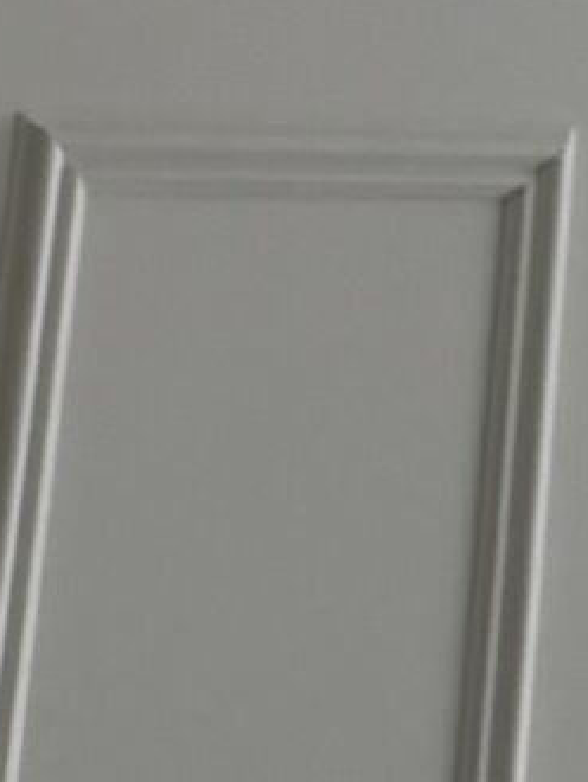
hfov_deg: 7.1
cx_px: 1785
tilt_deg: +22.3
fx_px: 4207
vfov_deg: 9.0
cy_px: -1377
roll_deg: +1.1
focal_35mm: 186
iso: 125
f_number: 1.78
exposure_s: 1/822
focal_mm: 6.76
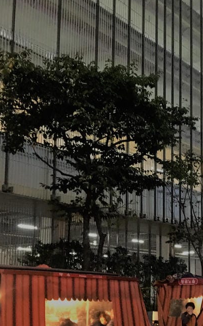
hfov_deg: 22.3
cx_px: 172
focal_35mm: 57
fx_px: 505
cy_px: 216
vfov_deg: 35.4
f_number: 2.2
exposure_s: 1/15
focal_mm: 4.15
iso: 320
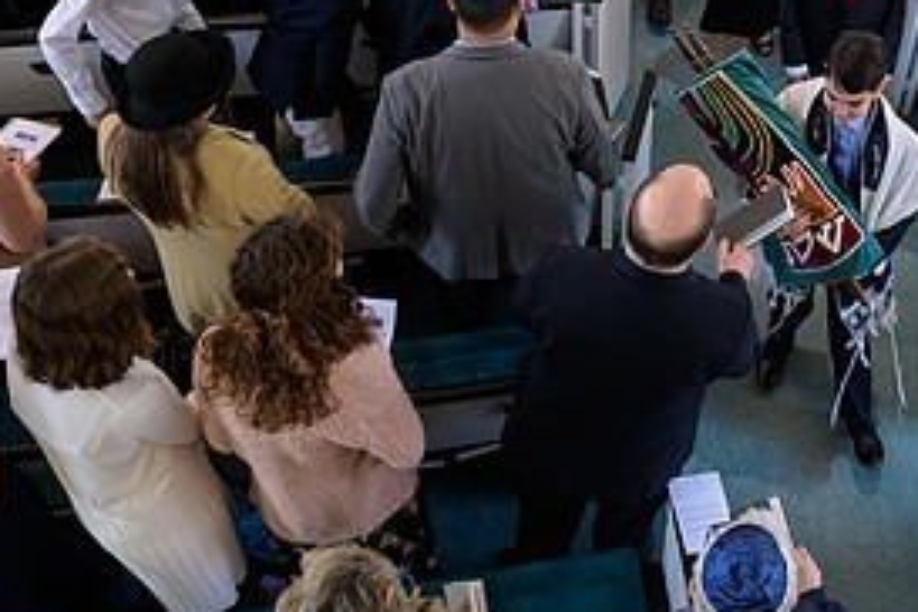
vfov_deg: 26.0
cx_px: 807
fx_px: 1300
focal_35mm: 51
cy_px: 123
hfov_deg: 36.7
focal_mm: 24
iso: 1000
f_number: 3.2
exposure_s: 1/200
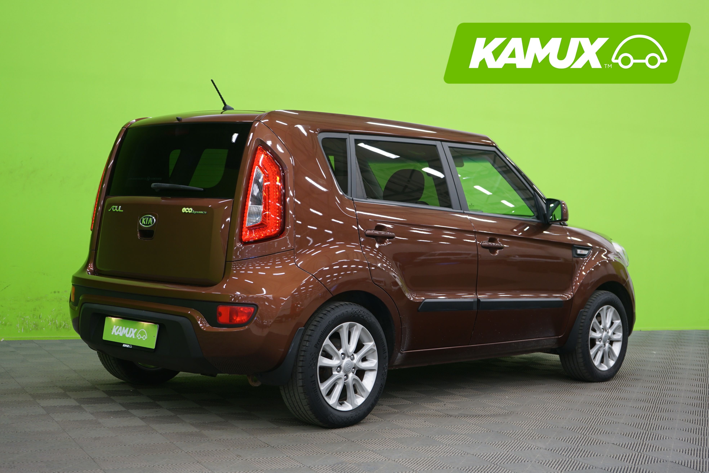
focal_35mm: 51
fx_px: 1004
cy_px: 236
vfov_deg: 26.5
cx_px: 354
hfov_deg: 38.9
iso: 400
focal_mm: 51
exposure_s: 1/6
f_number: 5
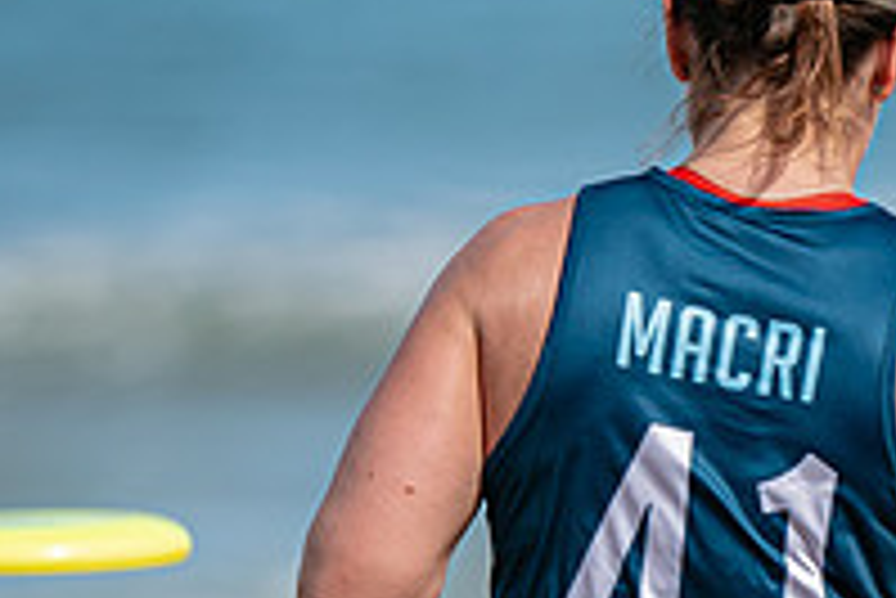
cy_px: 738
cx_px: 1045
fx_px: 20747
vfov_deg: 1.7
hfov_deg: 2.5
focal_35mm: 833
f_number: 2.8
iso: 160
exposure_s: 1/3200
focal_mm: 200
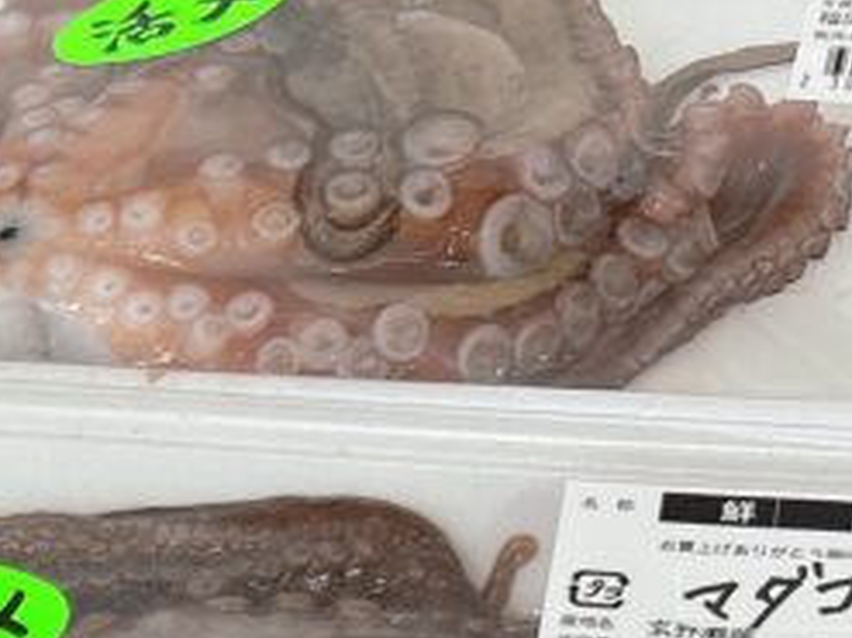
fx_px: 2485
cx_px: -442
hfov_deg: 17.4
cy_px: 1152
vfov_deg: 13.2
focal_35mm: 101
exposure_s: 1/60
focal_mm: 5.96
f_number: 1.6
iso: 80
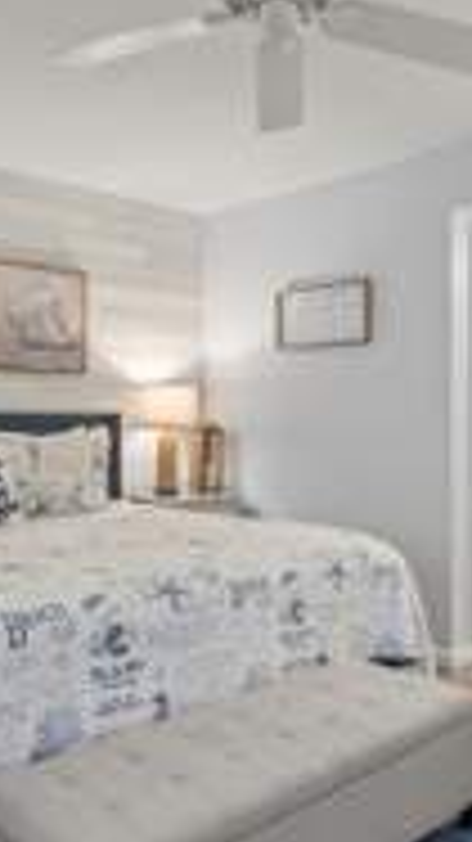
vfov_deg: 56.6
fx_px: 780
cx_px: 261
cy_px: 414
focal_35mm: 35
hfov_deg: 33.6
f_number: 11
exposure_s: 1.3
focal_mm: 13
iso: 400
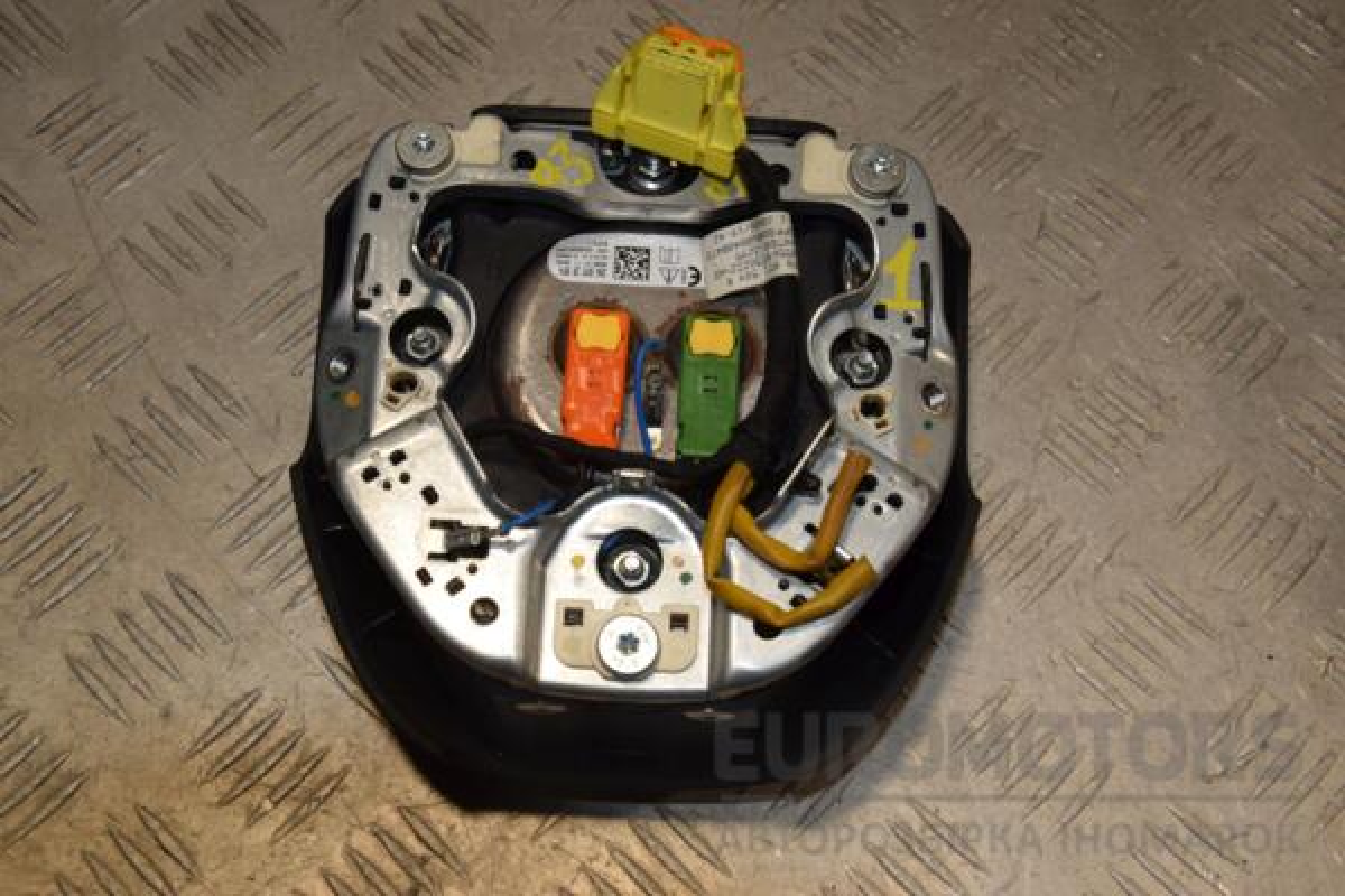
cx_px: 672
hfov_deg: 38.9
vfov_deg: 26.5
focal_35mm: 51
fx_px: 1905
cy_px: 448
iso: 800
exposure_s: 1/200
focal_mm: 34
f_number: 13
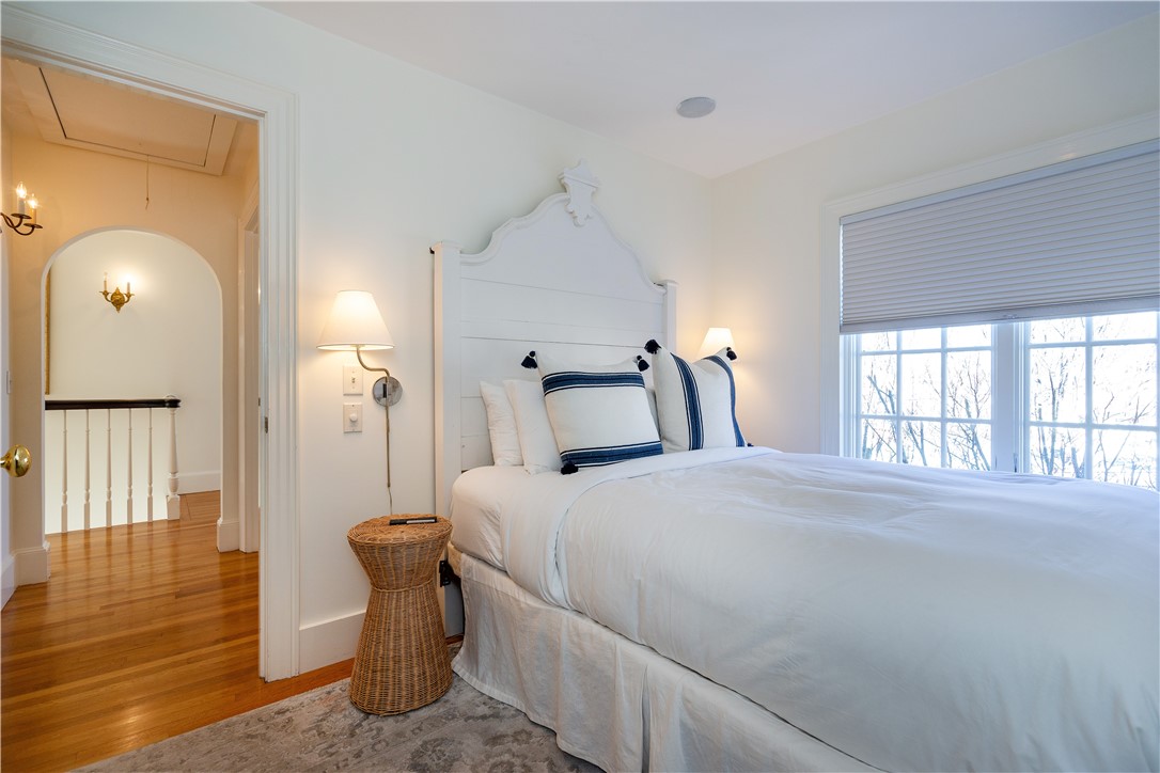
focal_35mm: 16
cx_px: 580
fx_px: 516
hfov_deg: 96.7
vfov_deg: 73.7
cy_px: 386
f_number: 6.3
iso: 320
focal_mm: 16
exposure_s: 1/40
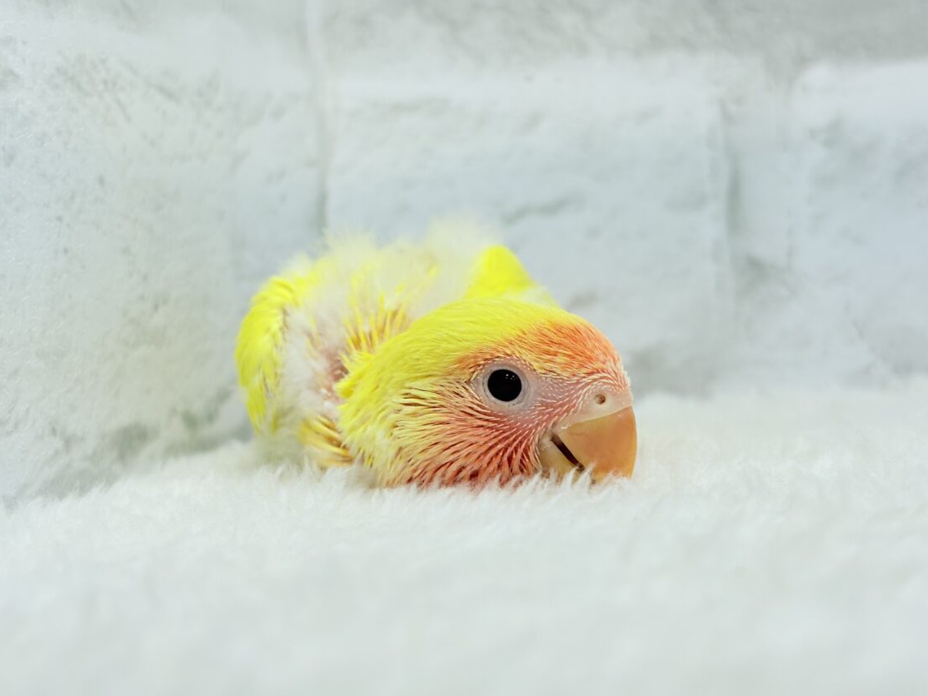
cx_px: 462
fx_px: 1502
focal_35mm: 56
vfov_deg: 26.1
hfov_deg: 34.3
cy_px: 337
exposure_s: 1/100
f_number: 1.6
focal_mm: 5.96
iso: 50
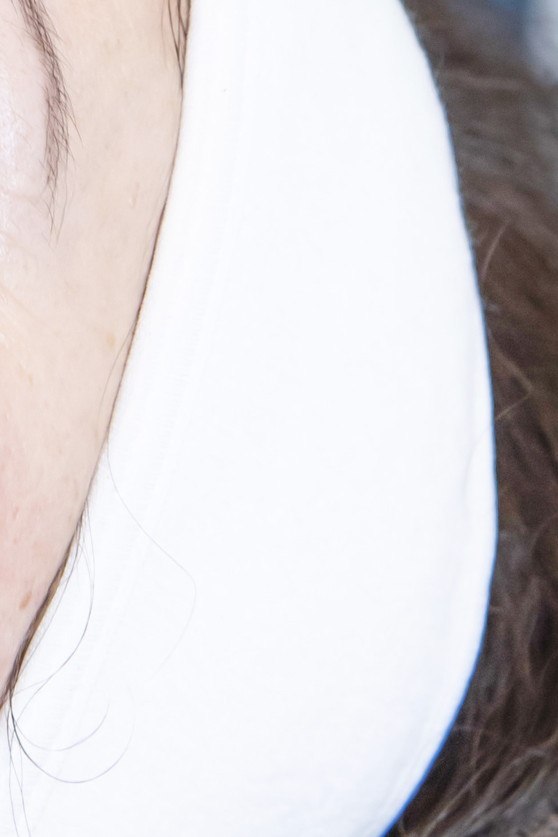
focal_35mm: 260
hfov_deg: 5.2
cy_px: -809
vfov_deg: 7.6
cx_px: -353
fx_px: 6042
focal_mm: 52
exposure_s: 1/100
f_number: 4.5
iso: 800
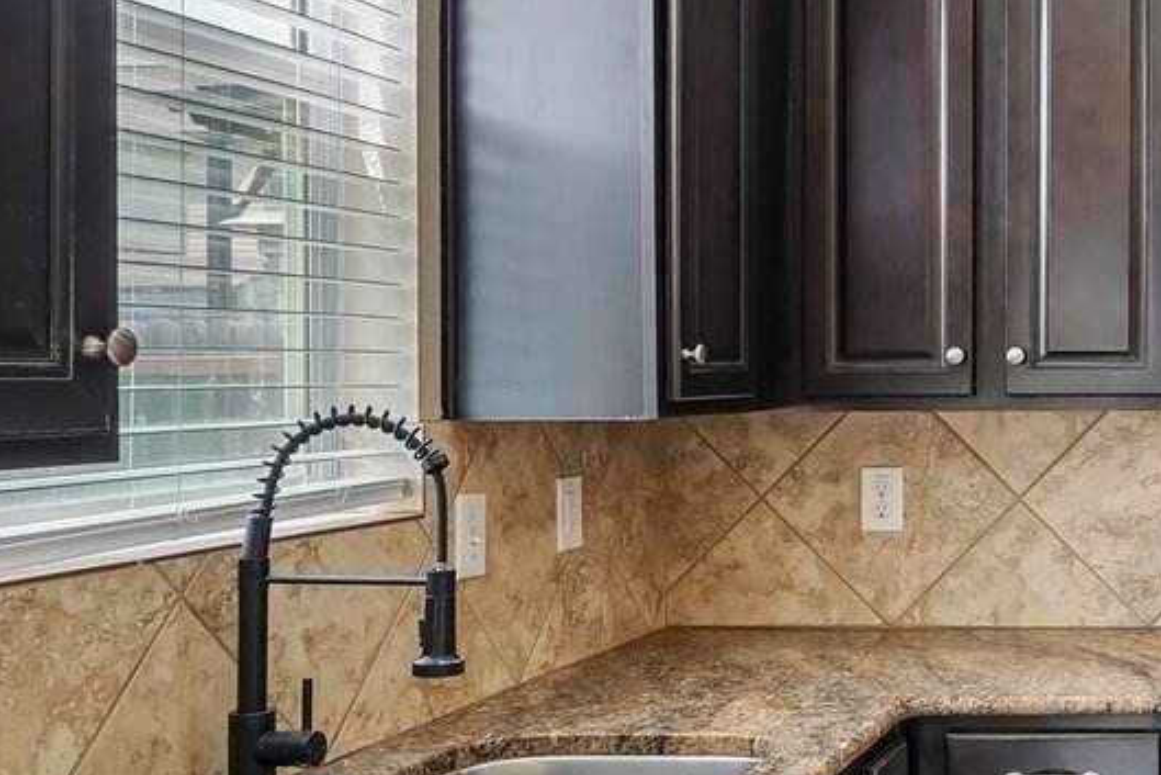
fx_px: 1581
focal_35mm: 49
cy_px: 371
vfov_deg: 27.5
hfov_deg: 33.9
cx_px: 1332
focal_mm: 16
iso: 400
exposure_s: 1/15
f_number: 8
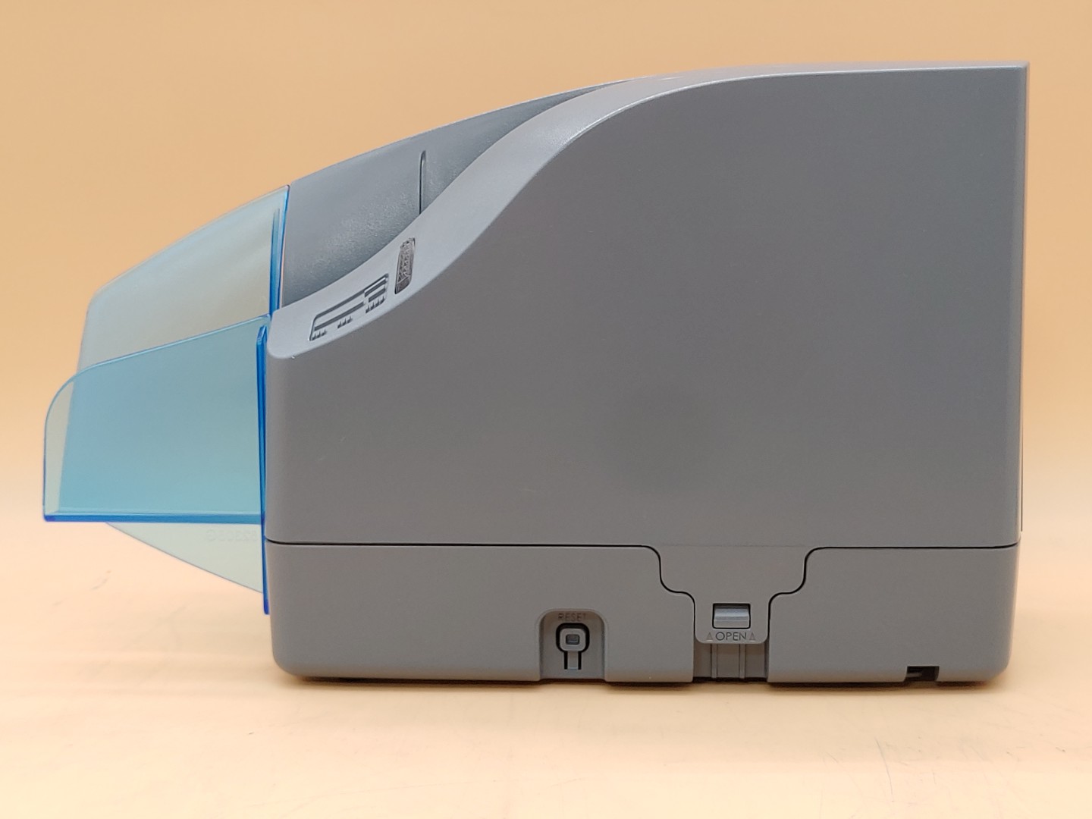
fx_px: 1293
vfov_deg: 35.1
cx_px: 546
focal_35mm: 41
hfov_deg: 45.8
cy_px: 410
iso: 50
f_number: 1.8
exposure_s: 1/66
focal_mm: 4.36
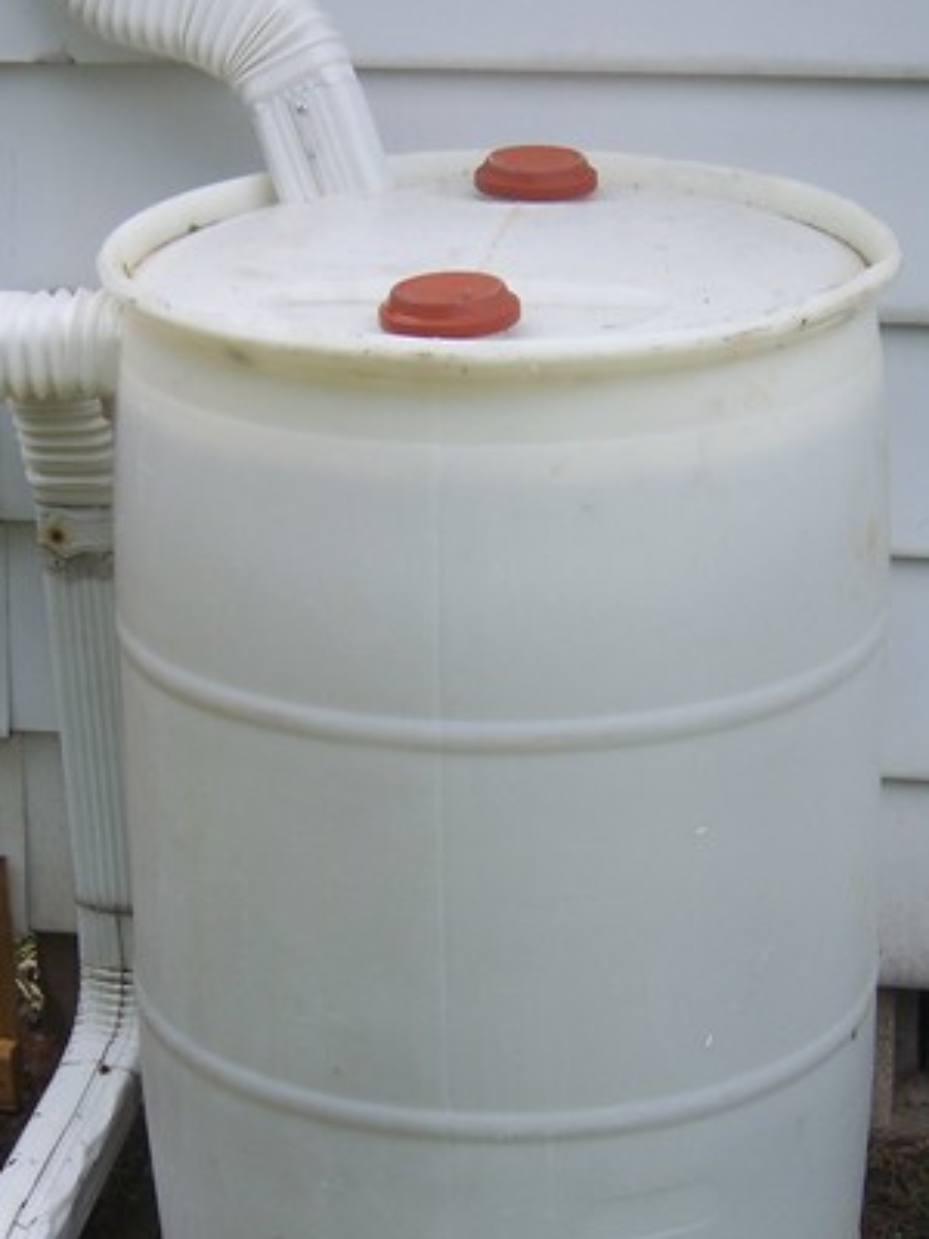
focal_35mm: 89
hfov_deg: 16.6
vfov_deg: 22.0
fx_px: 3185
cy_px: 672
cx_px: 454
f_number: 4
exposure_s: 1/350
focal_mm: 11
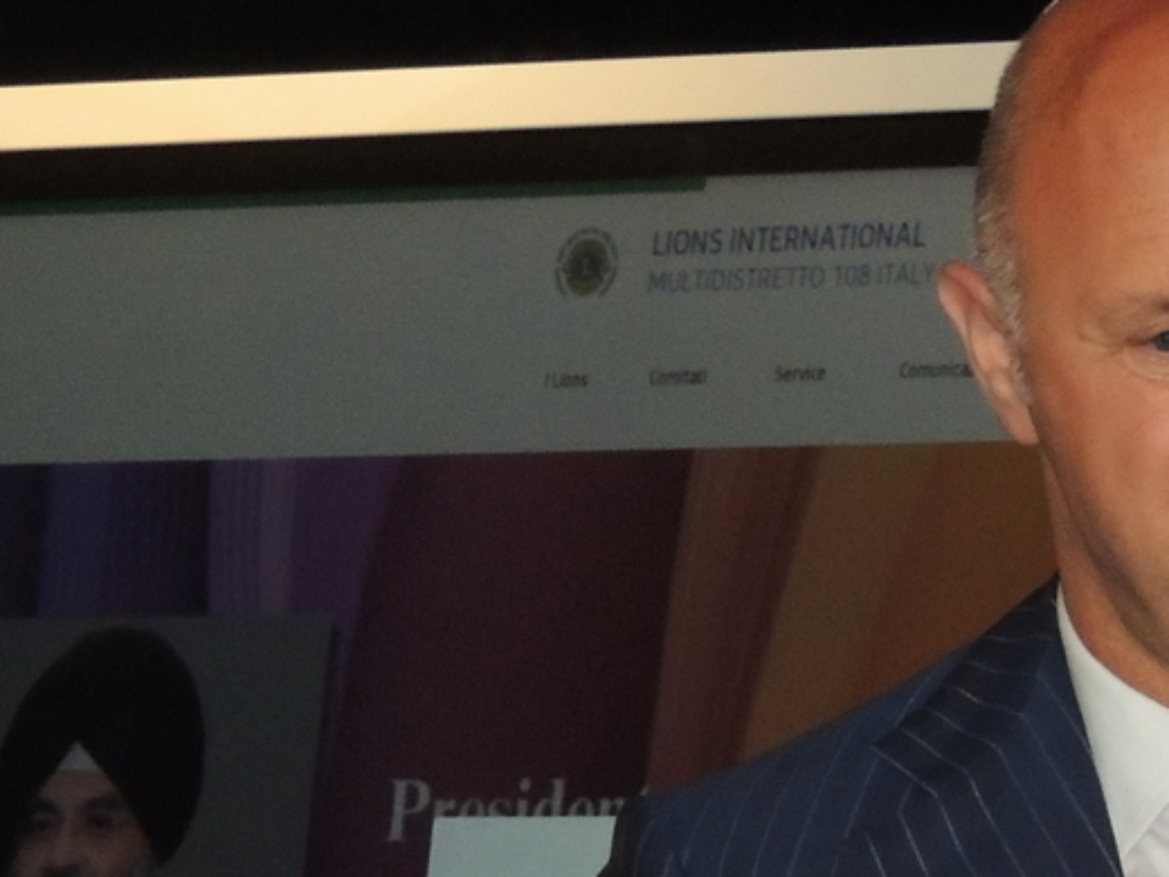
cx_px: 429
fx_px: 15062
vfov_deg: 3.3
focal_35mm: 446
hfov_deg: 4.4
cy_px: 441
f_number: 4.4
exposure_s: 1/60
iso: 640
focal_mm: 25.8
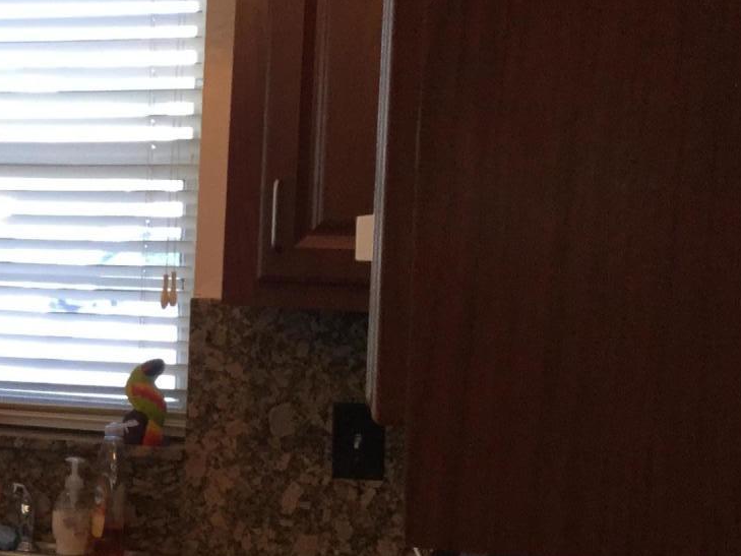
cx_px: -212
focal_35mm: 85
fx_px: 1820
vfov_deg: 17.4
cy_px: 304
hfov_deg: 21.0
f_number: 2.4
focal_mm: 3.3
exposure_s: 1/30
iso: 32
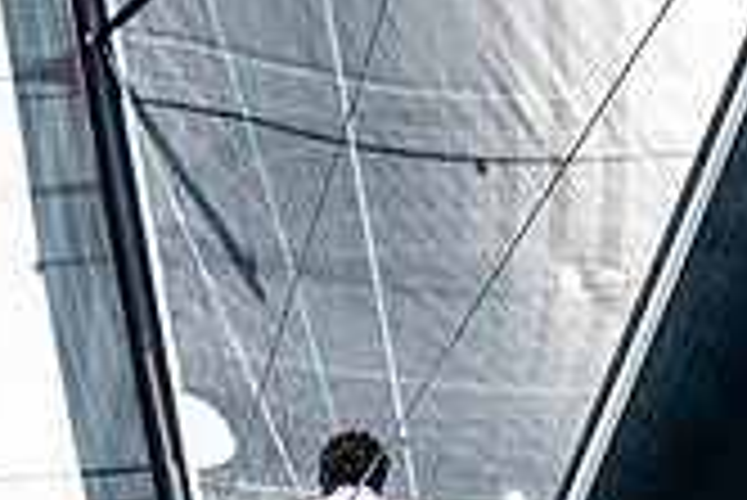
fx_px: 32605
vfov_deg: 0.9
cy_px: 786
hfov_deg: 1.3
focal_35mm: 1570
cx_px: 558
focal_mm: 300
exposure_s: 1/2500
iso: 320
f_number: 5.6
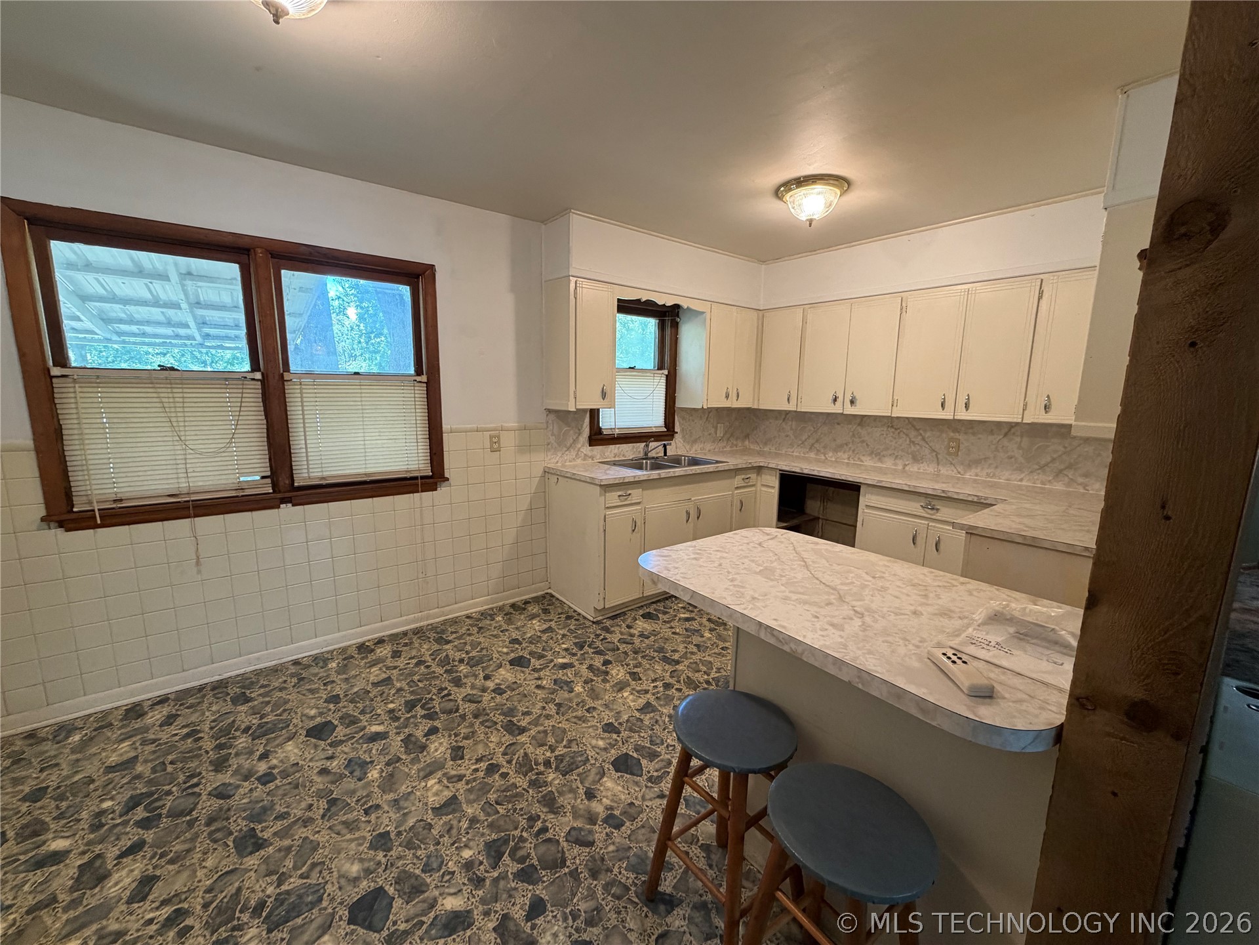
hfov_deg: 102.1
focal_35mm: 14
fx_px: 509
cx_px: 630
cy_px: 472
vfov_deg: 85.7
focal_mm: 2.22
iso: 250
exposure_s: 1/60
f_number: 2.2
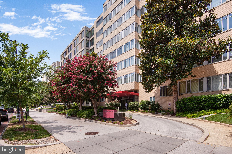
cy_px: 77
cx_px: 116
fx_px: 103
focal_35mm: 16
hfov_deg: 96.8
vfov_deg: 73.7
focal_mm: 16
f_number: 8
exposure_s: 1/400
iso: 200
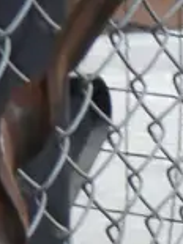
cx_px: 440
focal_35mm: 251
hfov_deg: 5.7
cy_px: 729
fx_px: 1772
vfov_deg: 7.1
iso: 1600
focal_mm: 19
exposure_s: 1/60
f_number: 4.1
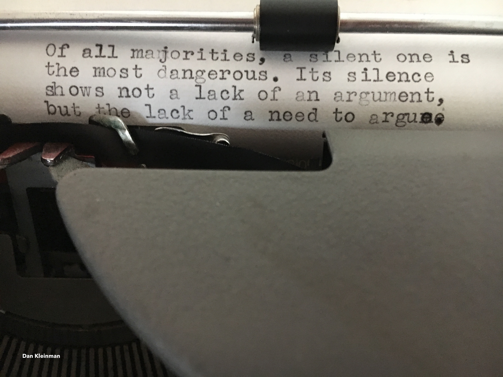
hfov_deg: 61.7
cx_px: 252
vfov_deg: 48.2
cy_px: 188
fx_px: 421
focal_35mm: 29
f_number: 2.2
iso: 250
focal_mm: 4.15
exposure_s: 1/15
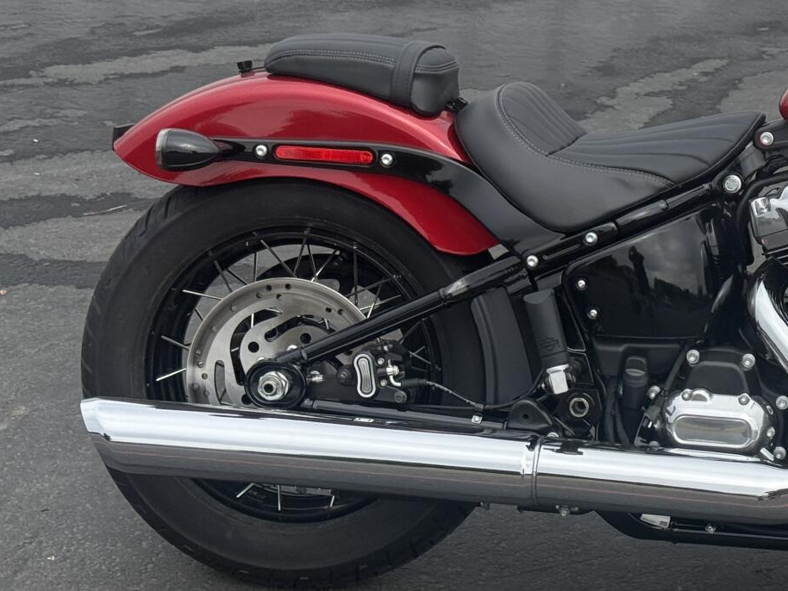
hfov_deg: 18.1
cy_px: 151
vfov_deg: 14.1
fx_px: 2391
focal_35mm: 105
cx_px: 844
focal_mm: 6.76
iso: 64
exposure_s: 1/2146
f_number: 1.78
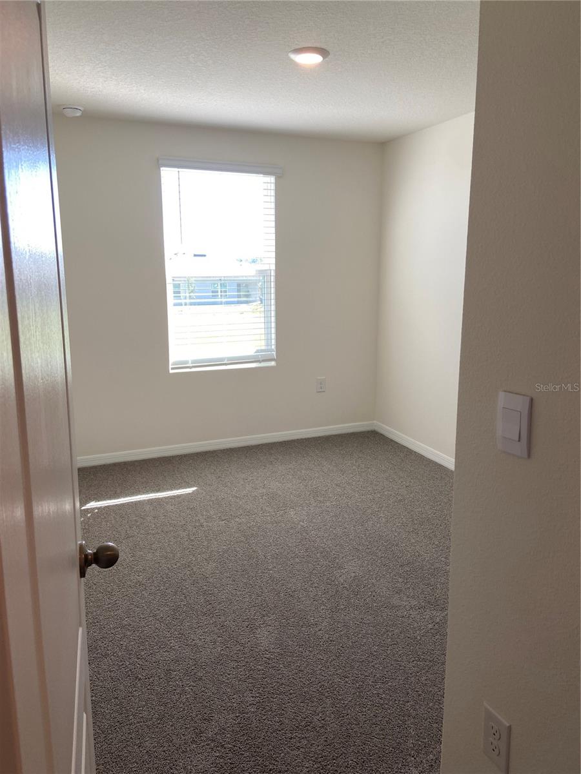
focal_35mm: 26
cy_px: 387
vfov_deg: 67.3
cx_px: 290
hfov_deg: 53.1
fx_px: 582
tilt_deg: -10.8
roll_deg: +0.6
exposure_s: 1/120
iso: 40
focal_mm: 4.25
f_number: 1.8
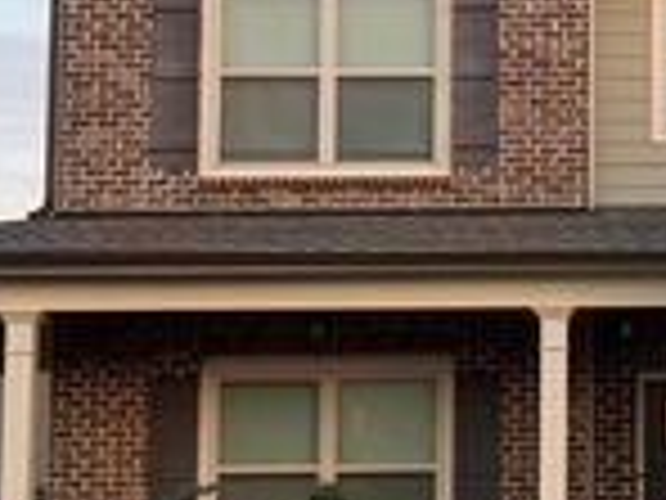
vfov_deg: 9.2
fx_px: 3117
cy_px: 187
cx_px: 819
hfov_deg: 11.9
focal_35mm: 162
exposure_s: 1/196
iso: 64
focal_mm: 6.76
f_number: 1.78
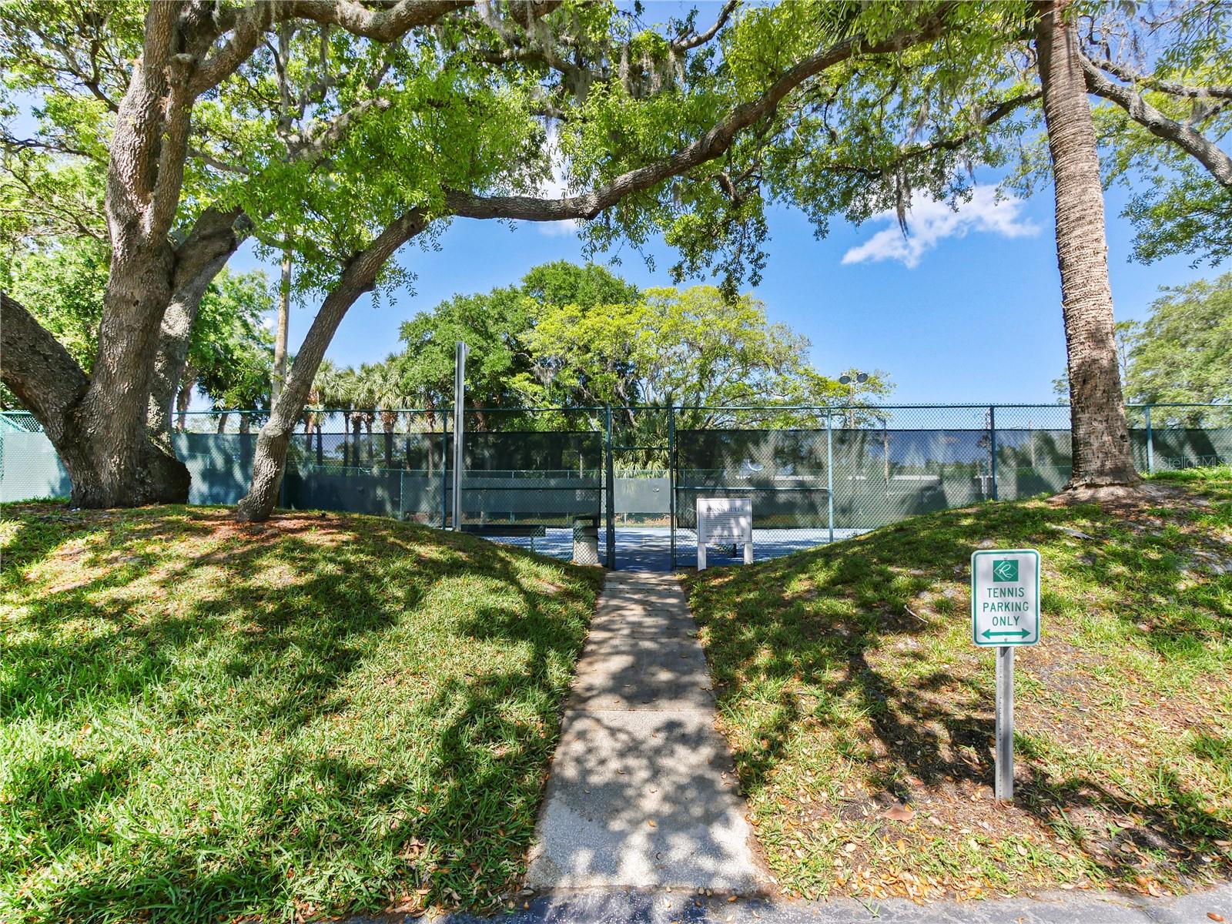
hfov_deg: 102.1
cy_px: 462
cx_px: 616
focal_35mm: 14
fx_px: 498
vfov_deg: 85.7
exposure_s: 1/320
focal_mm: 7
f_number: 6.3
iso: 200
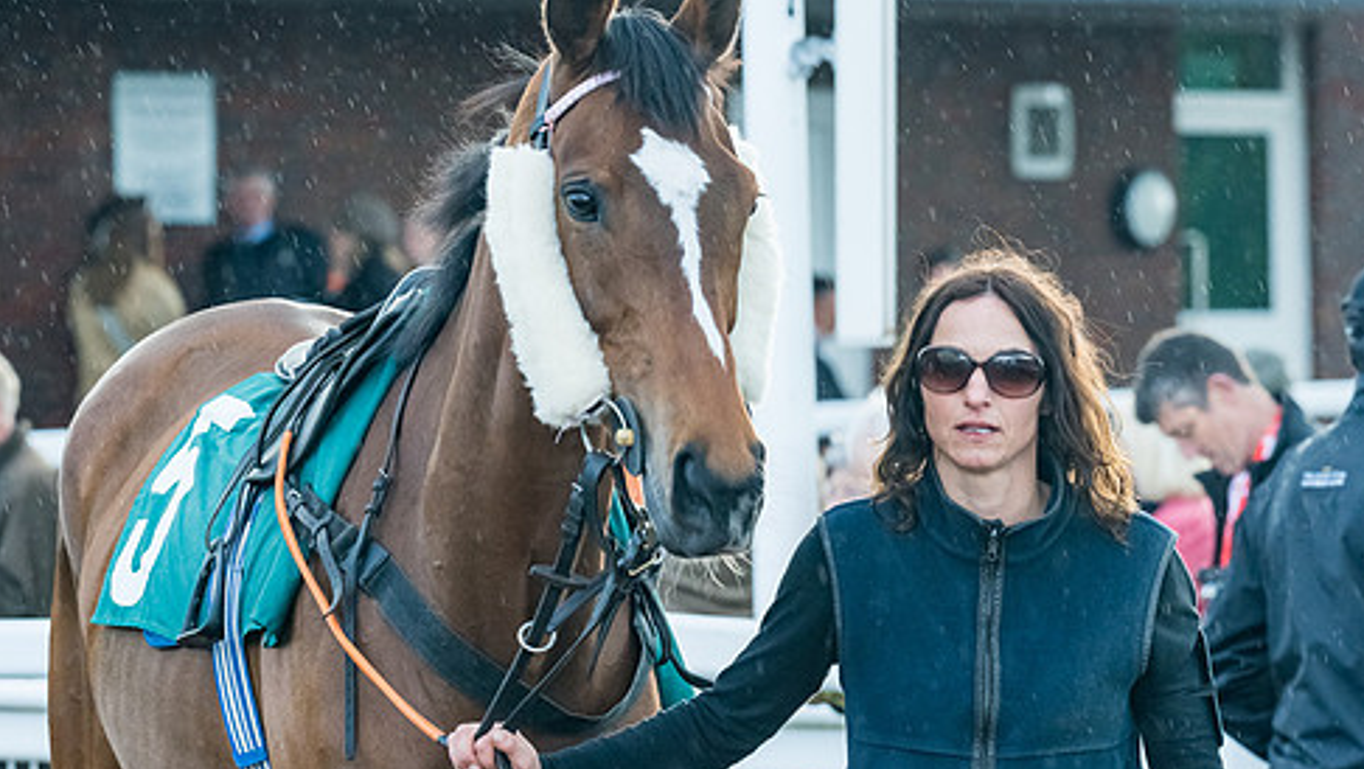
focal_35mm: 291
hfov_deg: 7.4
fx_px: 10531
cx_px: 796
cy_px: 437
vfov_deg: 4.2
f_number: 5
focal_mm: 135
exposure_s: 1/250
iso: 1000
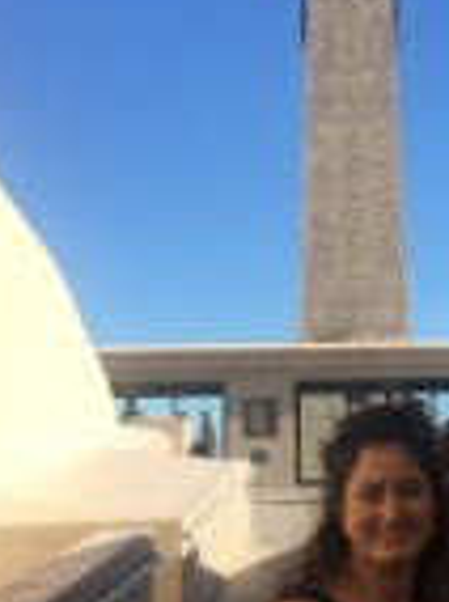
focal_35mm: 75
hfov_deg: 19.2
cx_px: 424
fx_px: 1301
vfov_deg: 26.0
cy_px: 309
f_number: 2.2
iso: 25
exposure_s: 1/1183
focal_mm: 4.15
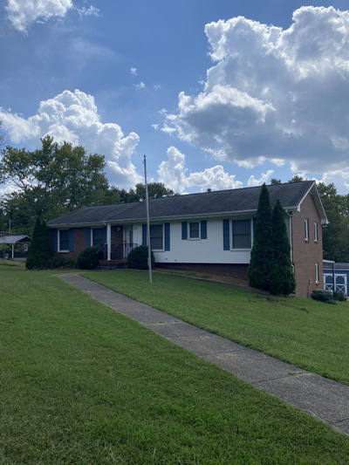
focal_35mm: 26
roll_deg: +3.3
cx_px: 174
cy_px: 232
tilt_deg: +4.6
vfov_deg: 67.3
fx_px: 349
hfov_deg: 53.1
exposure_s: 1/5236
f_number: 1.8
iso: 32
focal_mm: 4.25
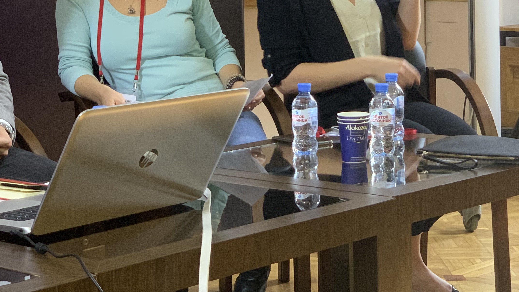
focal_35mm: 106
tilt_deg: -2.3
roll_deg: +0.2
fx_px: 1459
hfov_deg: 20.1
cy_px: 0
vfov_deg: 11.3
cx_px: 321
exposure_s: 1/50
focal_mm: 6
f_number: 2.4
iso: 160
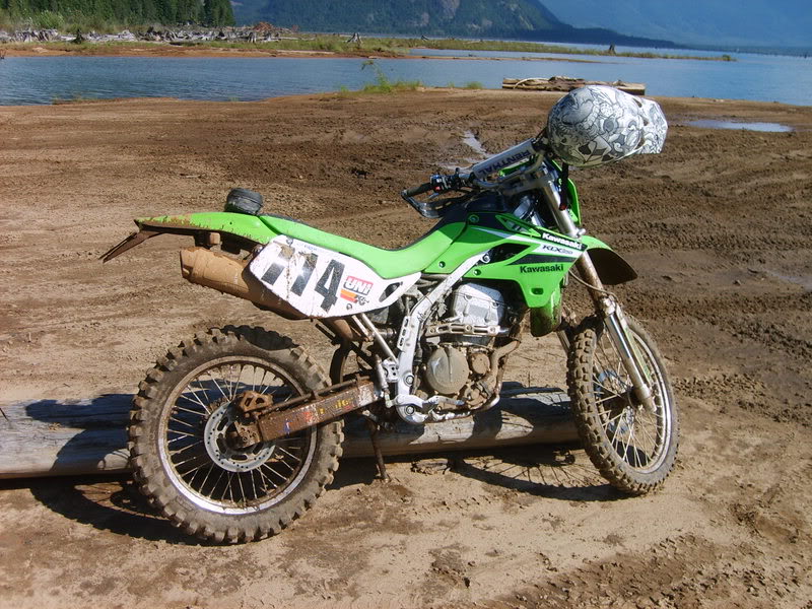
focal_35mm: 35
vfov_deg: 40.7
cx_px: 406
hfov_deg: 52.6
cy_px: 304
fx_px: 821
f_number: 2.8
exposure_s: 1/1000
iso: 50
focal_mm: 5.8
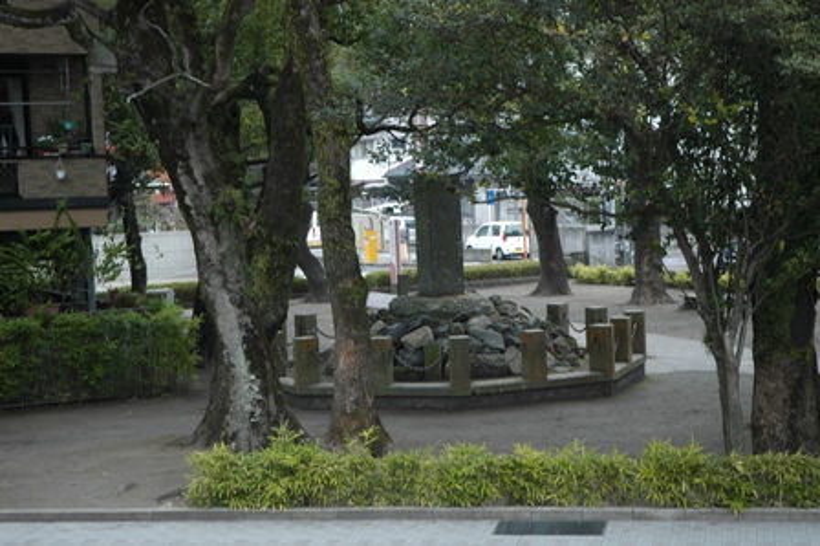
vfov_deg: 18.2
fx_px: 1707
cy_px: 273
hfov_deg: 27.0
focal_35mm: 75
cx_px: 410
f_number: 4.5
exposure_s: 1/15
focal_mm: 50
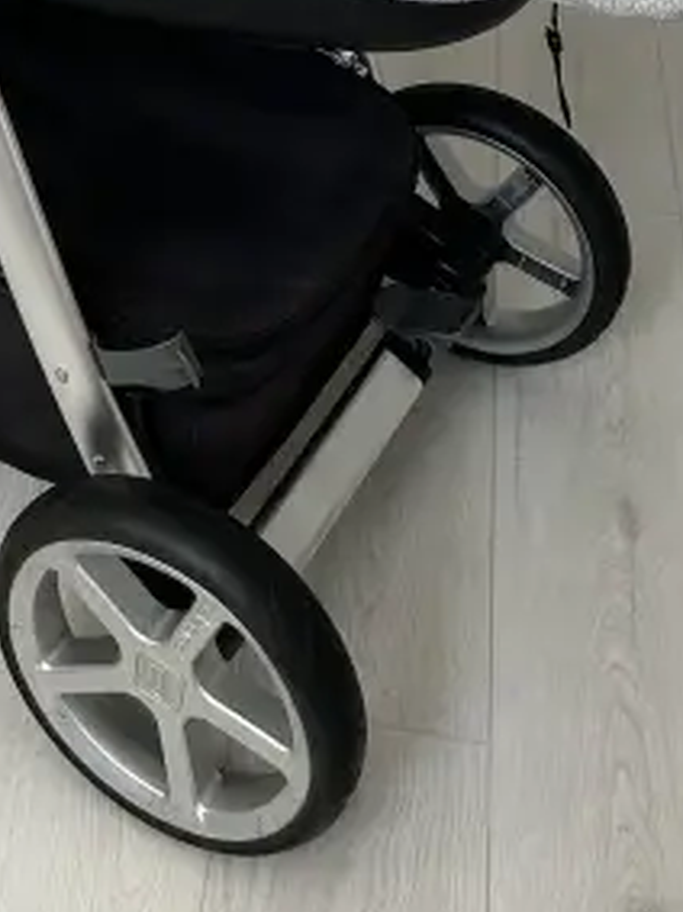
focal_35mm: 69
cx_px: 169
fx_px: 1817
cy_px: -232
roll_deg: -1.6
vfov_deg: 24.9
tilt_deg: -24.6
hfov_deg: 21.1
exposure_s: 1/121
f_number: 1.5
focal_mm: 5.7
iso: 80
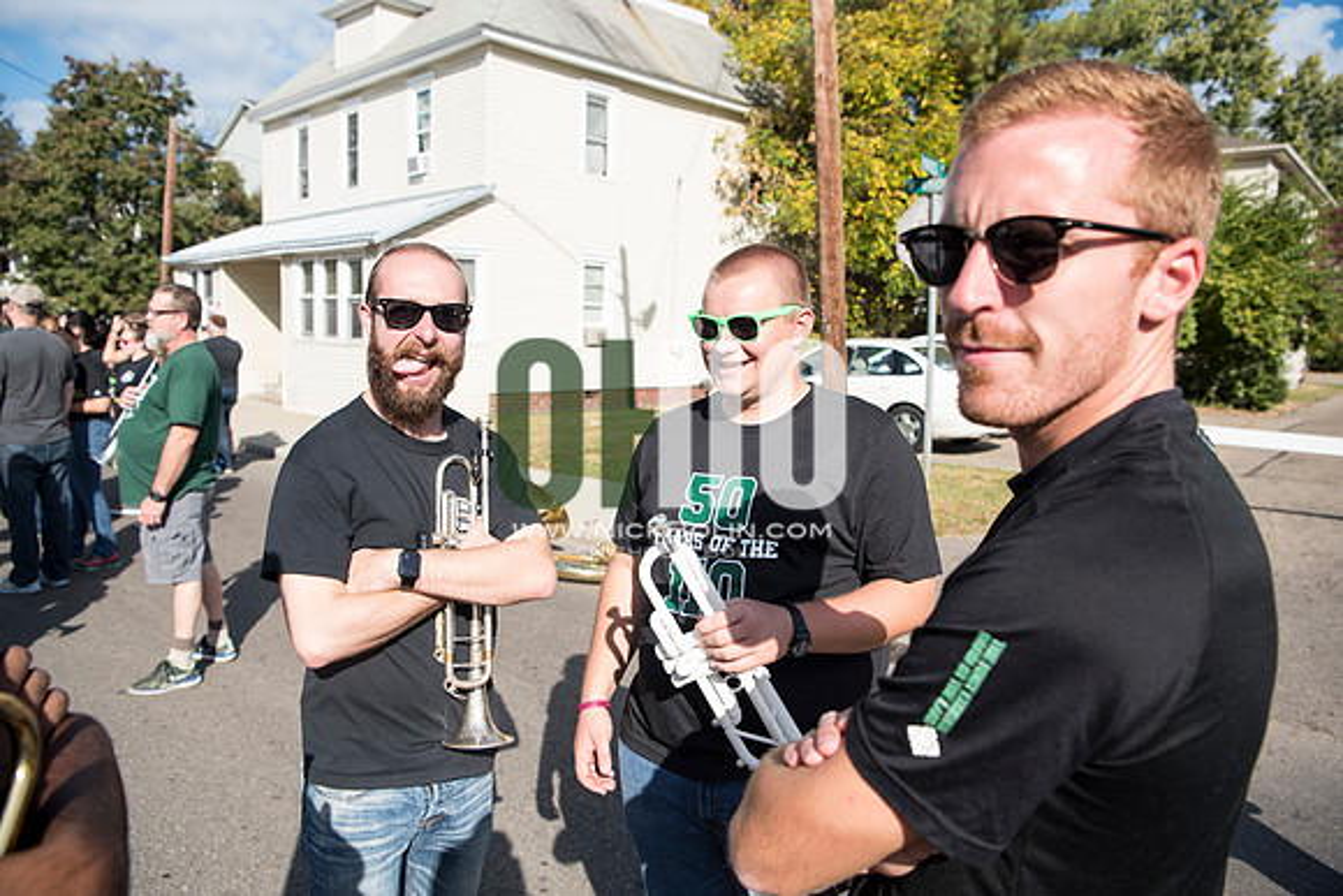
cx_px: 672
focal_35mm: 24
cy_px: 448
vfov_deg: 53.2
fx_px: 896
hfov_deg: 73.7
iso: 250
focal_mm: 24
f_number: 4.5
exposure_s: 1/1250
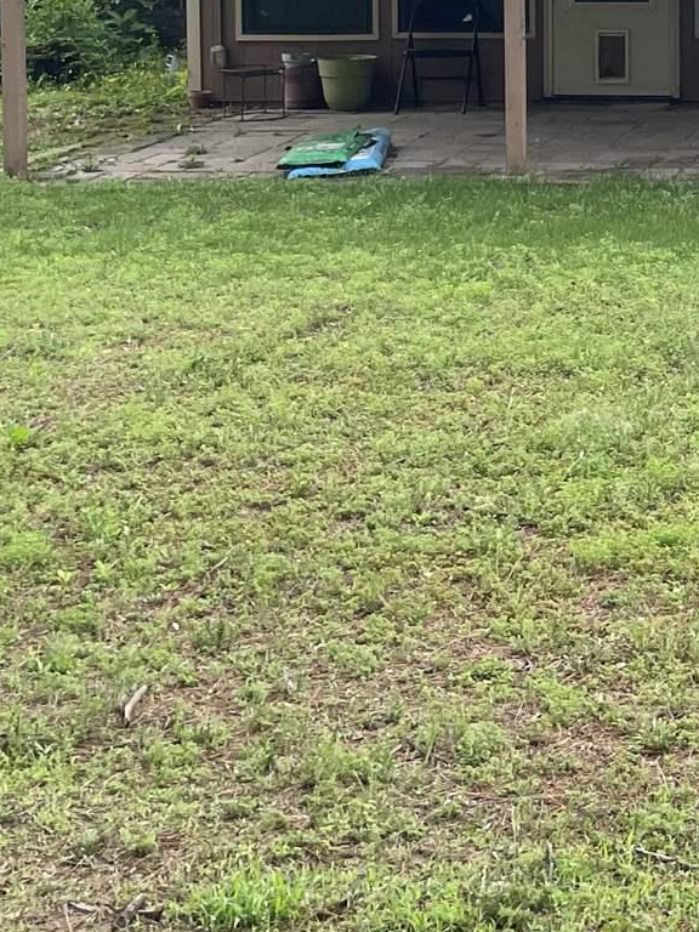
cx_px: 823
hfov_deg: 18.0
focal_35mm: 78
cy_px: -109
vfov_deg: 23.4
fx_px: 2100
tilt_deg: +0.6
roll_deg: +1.1
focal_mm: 4.2
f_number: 1.6
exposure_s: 1/602
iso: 32
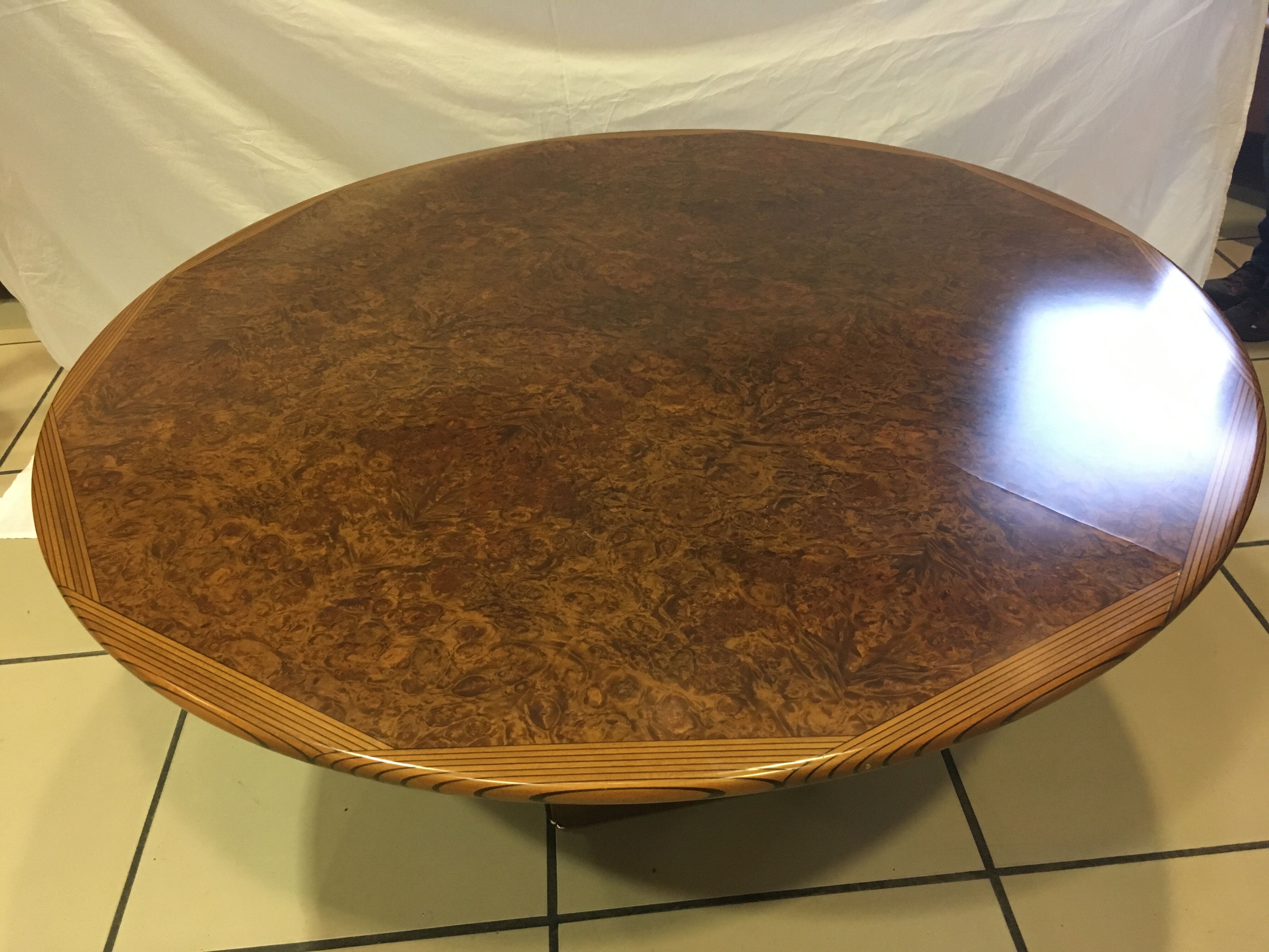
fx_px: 1063
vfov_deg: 48.2
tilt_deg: -36.4
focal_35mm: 29
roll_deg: +4.8
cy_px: 476
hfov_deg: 61.7
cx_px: 634
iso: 200
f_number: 2.2
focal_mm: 4.15
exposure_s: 1/33
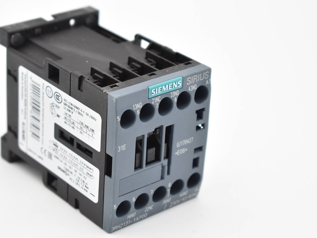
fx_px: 986
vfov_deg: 13.8
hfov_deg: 18.2
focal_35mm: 108
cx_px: 111
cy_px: 108
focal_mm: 55
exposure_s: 1/100
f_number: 5.6
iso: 280
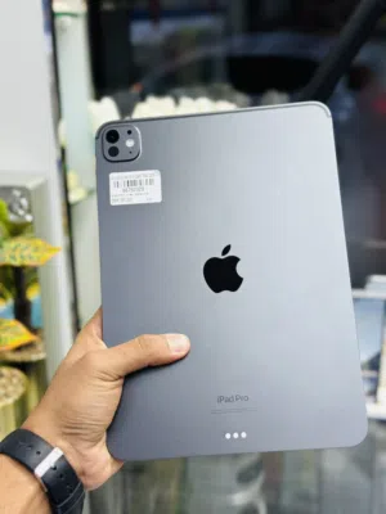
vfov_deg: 39.7
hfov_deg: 30.3
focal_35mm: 48
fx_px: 714
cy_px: 257
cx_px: 193
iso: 64
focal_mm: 6.76
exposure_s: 1/394
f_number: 1.78
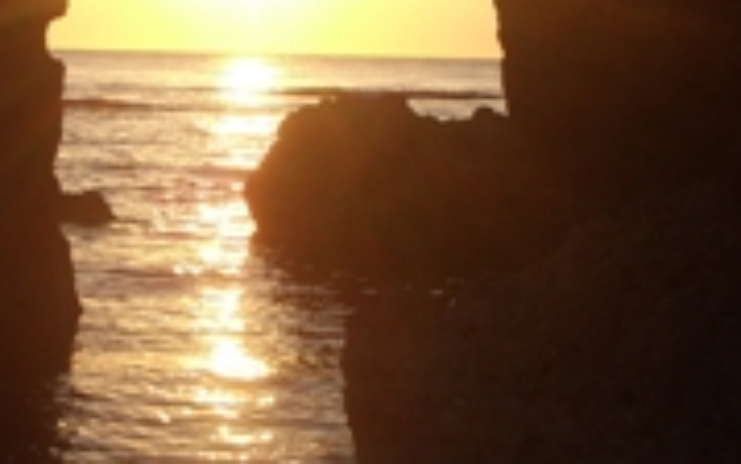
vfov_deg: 14.0
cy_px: 91
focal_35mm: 93
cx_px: 232
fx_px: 1879
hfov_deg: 22.2
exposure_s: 1/500
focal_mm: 5.8
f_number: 4.3
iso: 80
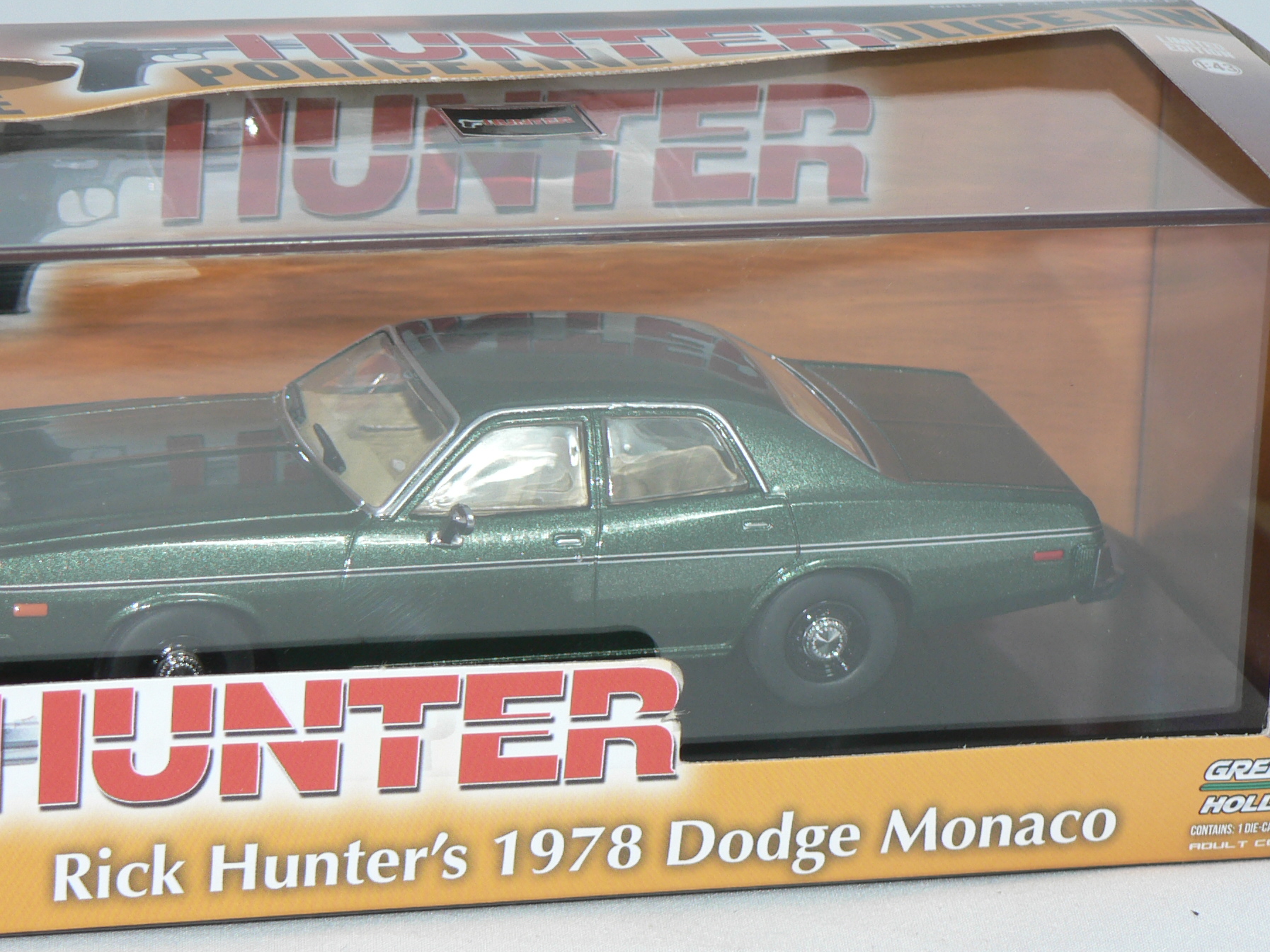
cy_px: 575
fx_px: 6126
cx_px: 555
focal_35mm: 167
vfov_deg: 8.9
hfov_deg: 11.8
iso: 80
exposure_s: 1/60
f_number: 3.2
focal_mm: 19.5
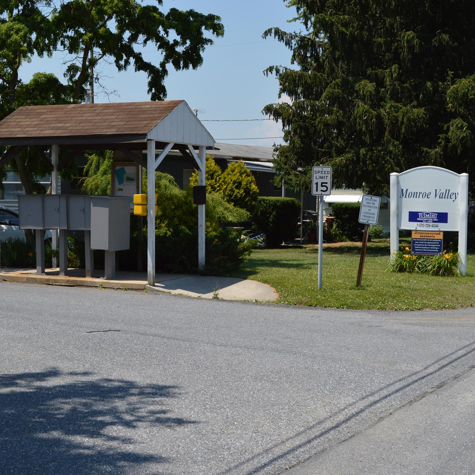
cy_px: 238
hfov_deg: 28.7
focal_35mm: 60
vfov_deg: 28.8
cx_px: 256
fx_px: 927
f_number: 8
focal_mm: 29
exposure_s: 1/250
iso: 100
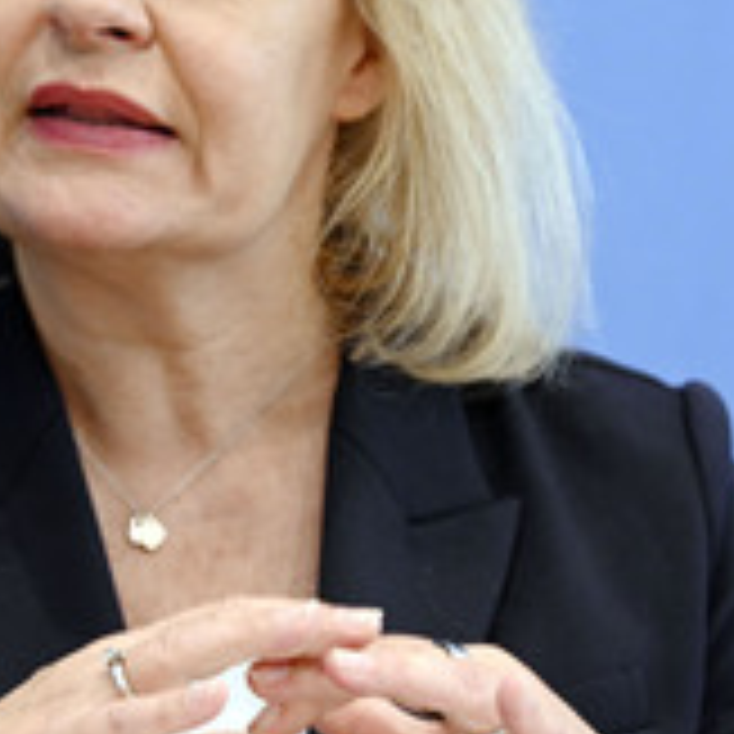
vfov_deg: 5.5
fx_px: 7629
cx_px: 187
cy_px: 239
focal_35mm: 318
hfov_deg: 5.5
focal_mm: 135
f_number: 6.3
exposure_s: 1/400
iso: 3200
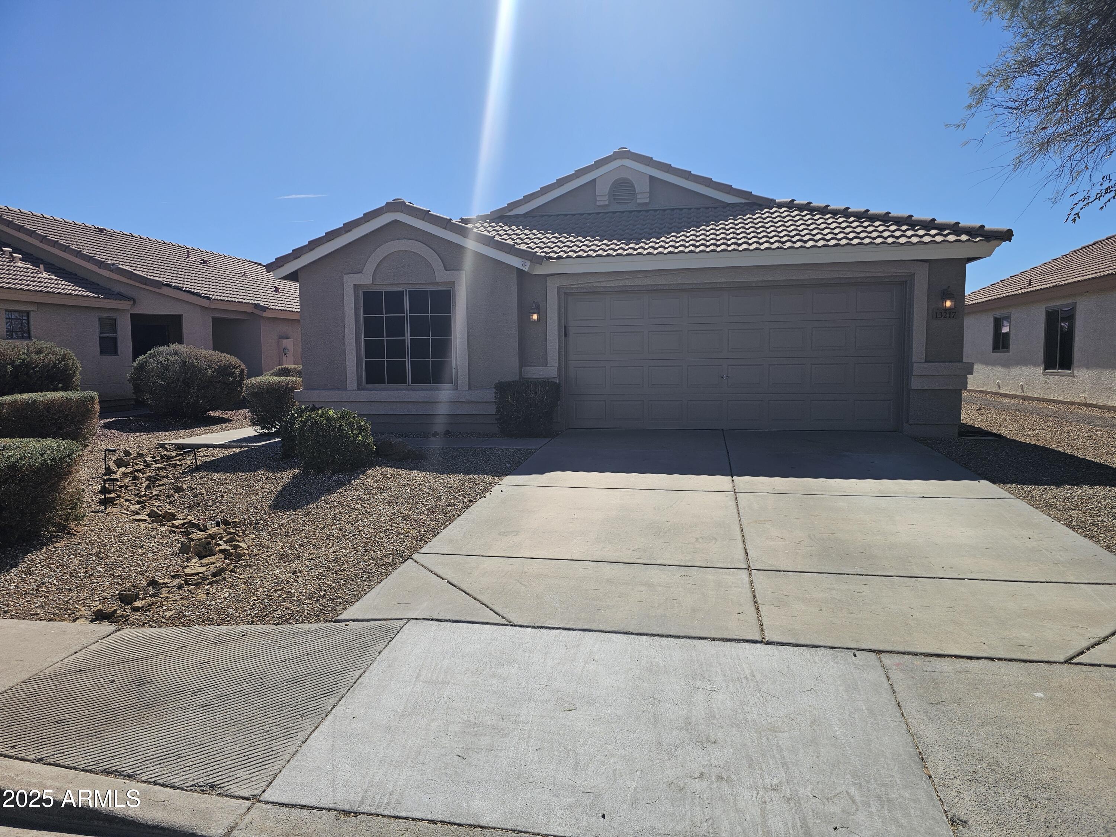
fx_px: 742
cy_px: 418
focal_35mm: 23
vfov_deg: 58.9
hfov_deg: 73.9
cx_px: 558
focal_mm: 6.3
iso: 12
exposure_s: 1/1737
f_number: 1.7
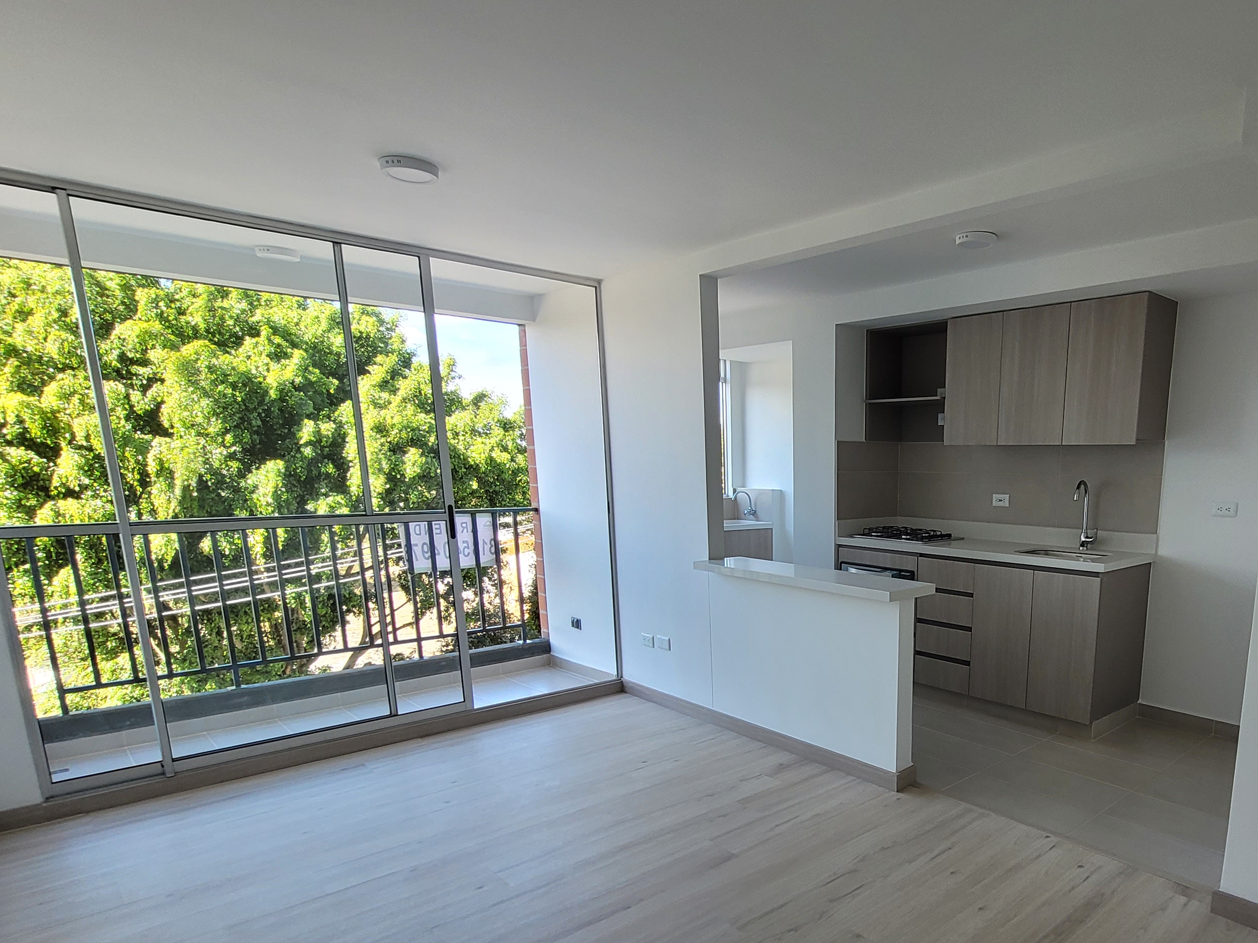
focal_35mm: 21
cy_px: 620
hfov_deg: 75.5
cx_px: 876
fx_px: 763
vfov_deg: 62.1
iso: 64
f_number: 2.2
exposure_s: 1/120
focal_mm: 1.74
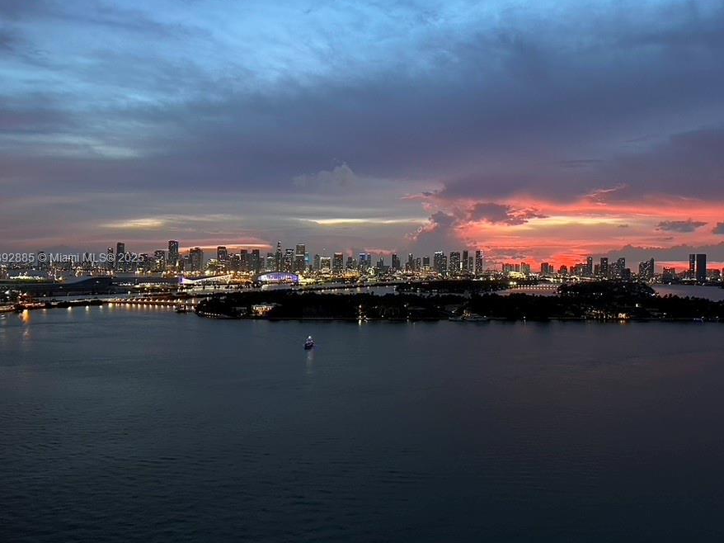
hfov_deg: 63.3
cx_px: 395
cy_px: 259
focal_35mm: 28
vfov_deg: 49.7
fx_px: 585
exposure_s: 1/30
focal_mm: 6.86
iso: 1000
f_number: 1.78
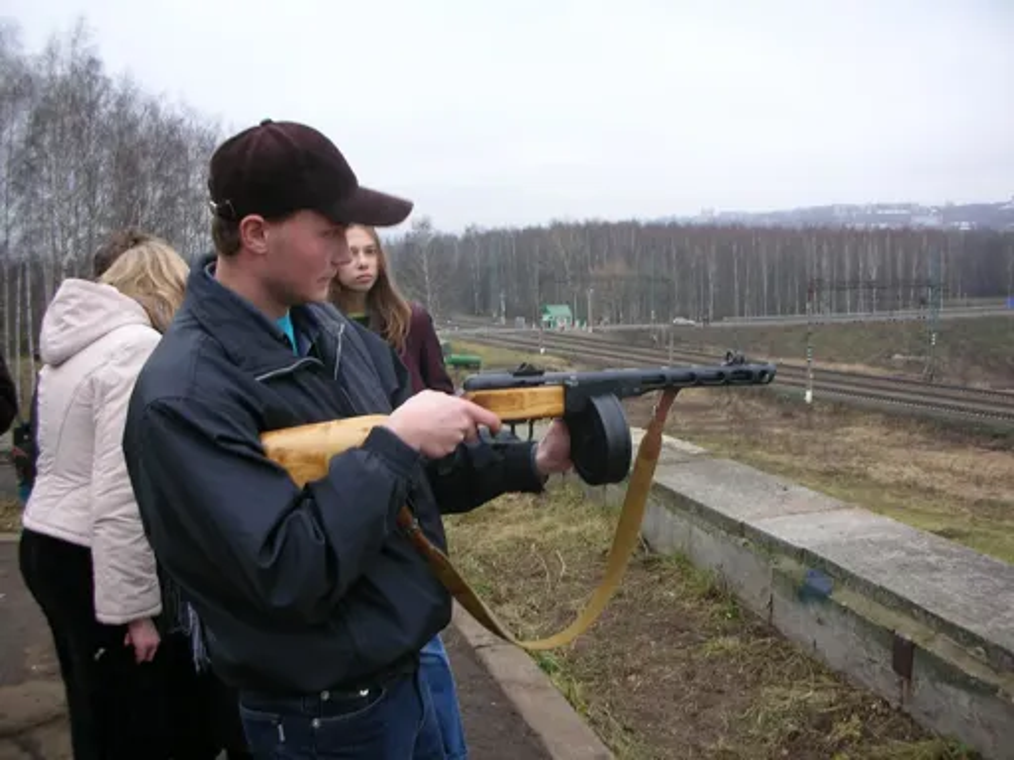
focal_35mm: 35
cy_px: 380
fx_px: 1025
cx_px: 507
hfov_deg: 52.6
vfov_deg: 40.7
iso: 50
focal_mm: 5.8
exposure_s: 1/48.4
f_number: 3
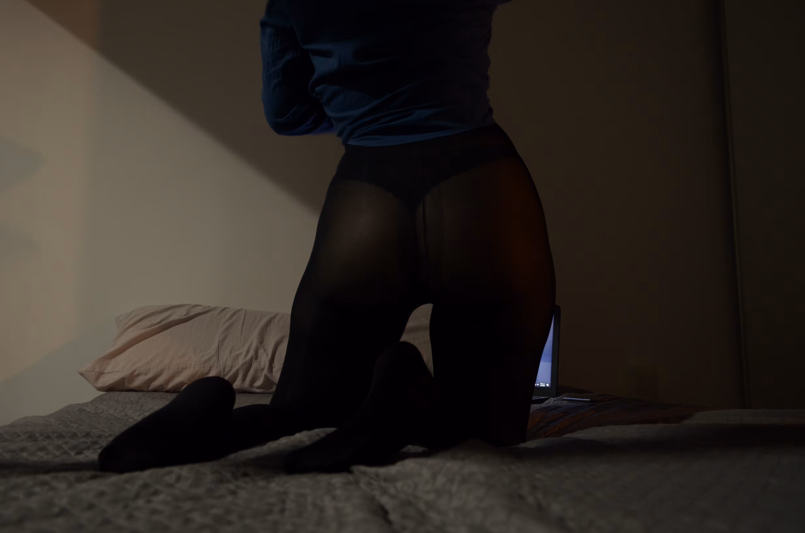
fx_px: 602
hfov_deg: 67.5
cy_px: 266
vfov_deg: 47.7
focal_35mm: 27
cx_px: 402
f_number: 3.5
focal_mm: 18
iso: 500
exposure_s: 1/6
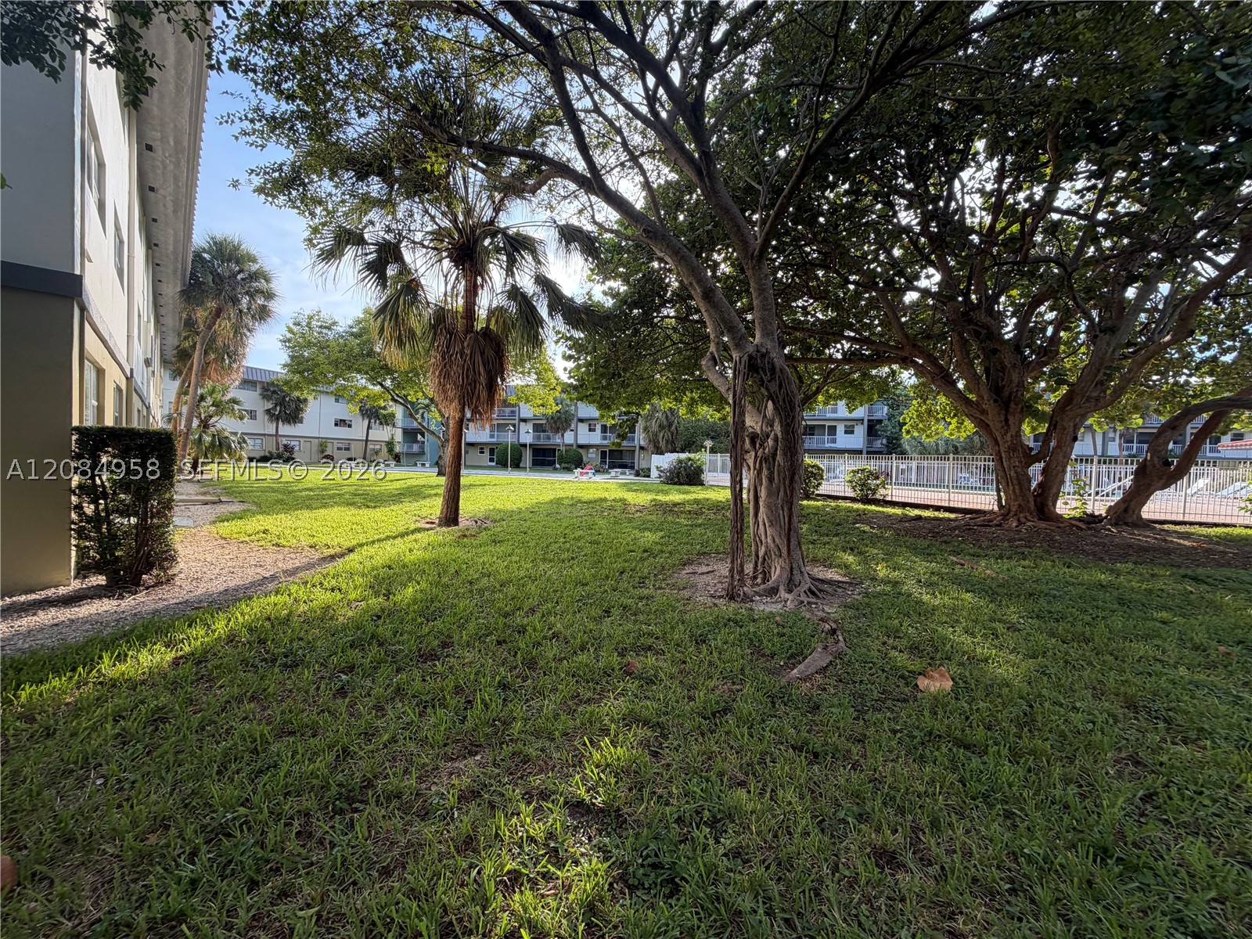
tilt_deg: -0.9
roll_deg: -1.6
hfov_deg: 102.1
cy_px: 470
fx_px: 506
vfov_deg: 85.7
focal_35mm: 14
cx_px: 626
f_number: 2.2
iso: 50
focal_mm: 2.22
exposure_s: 1/225
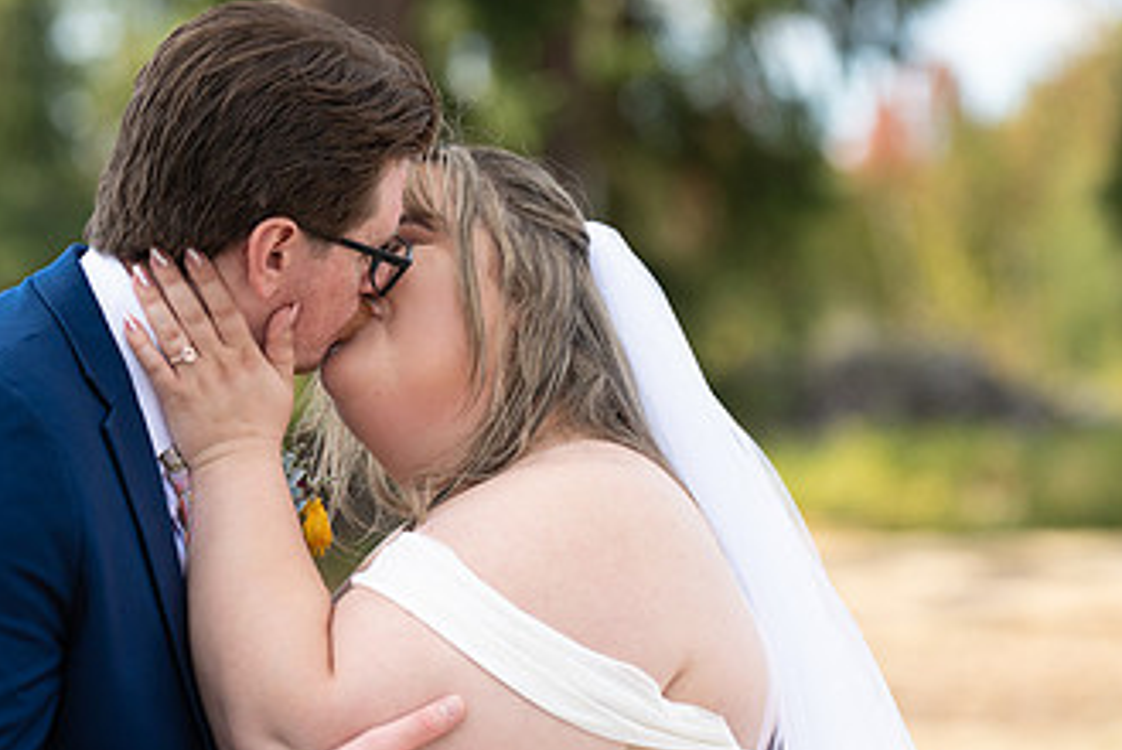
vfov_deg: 7.7
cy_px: 510
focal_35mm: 178
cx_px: 433
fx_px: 5552
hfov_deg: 11.5
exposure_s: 1/1600
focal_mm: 101
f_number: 2.8
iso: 400
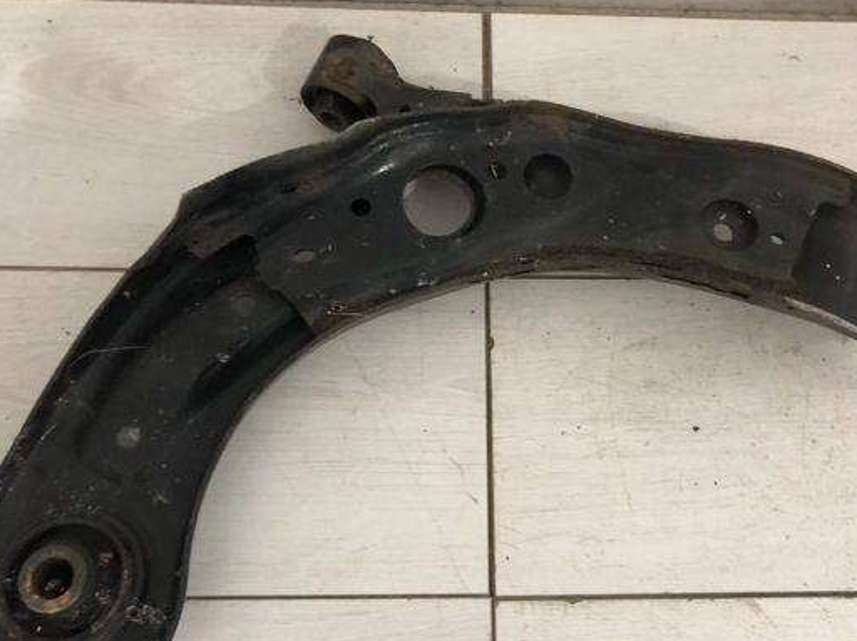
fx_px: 866
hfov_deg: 52.6
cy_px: 327
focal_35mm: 35
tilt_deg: -73.5
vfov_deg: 40.6
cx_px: 472
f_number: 1.8
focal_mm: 3.99
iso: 100
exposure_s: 1/11
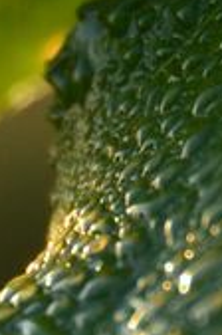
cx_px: 127
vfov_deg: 1.9
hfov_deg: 1.3
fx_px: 9990
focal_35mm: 1076
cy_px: -6
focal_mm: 135
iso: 1000
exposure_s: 1/125
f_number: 5.6
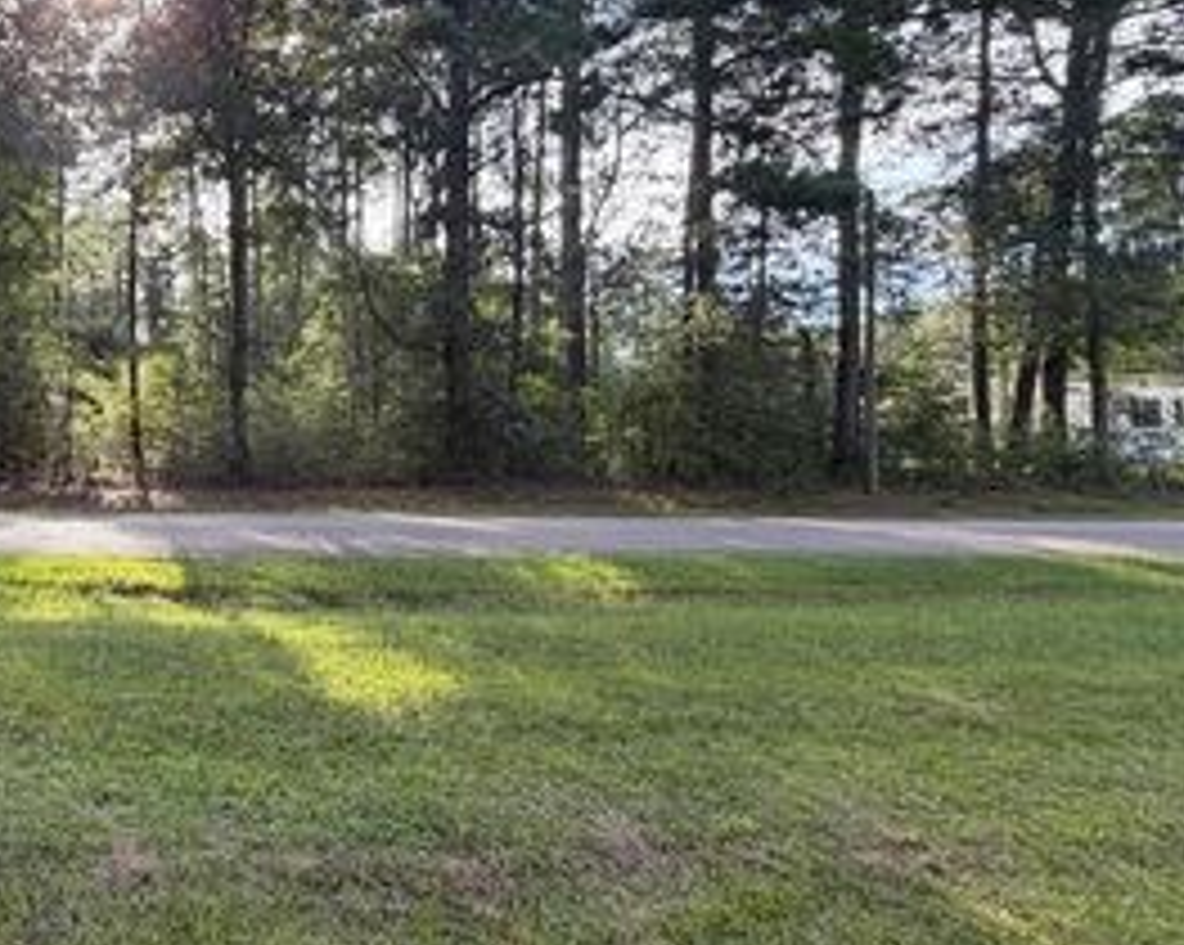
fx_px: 910
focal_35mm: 26
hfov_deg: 55.7
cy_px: 367
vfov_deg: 54.4
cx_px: 86
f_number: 2.2
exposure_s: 1/196
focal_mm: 2.22
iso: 64
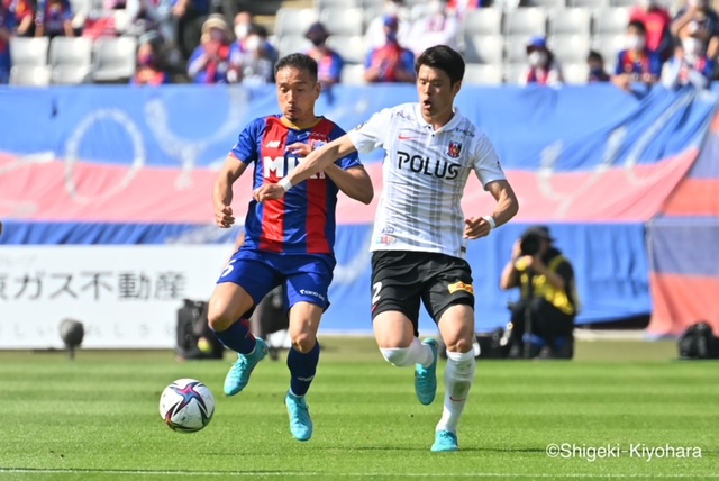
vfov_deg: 3.4
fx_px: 7996
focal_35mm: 400
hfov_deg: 5.1
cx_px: 360
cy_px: 240
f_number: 5.6
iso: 200
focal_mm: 400
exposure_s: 1/1000
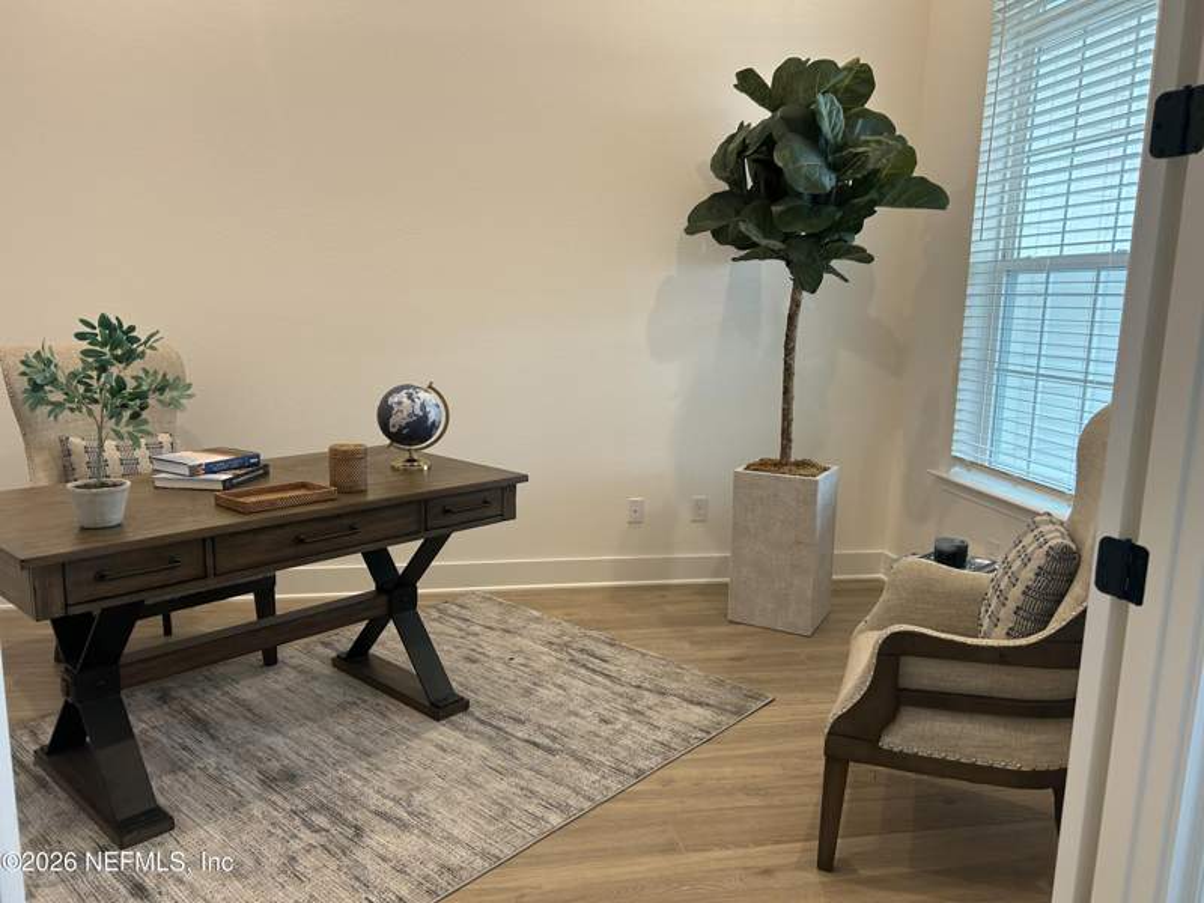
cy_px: 452
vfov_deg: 53.1
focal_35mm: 26
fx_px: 904
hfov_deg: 67.3
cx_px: 602
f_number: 1.5
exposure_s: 1/60
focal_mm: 5.7
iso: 80
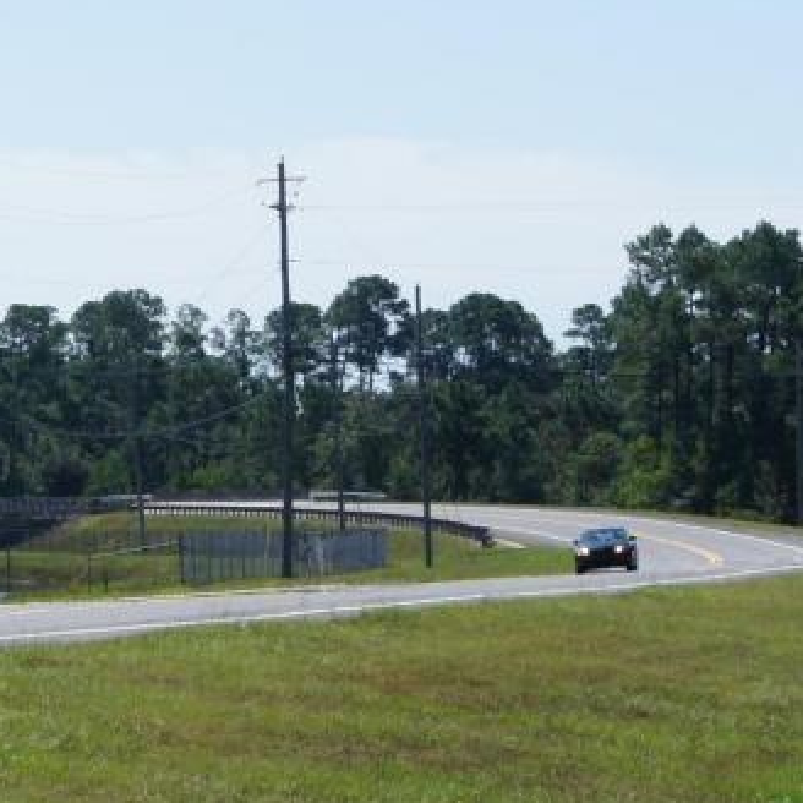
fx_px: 6115
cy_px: 382
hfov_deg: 7.4
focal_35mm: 233
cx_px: -203
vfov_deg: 7.5
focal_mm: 39
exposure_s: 1/250
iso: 200
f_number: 13
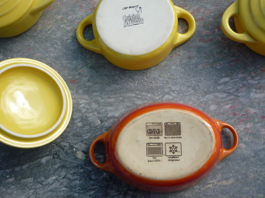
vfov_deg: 35.0
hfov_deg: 45.7
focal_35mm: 41
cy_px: 81
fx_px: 314
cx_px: 142
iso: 100
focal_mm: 5.2
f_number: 4
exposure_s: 1/320
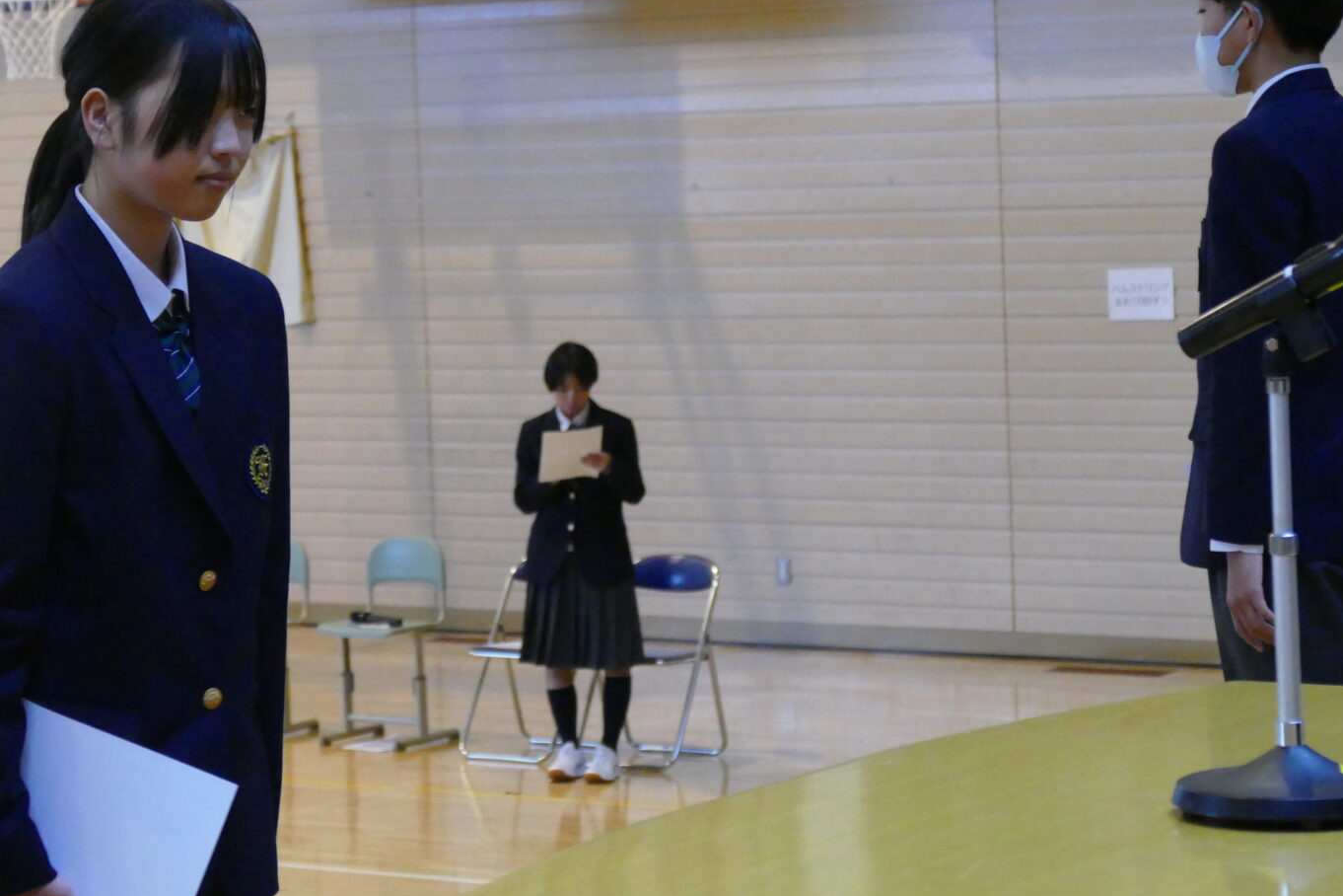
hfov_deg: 17.8
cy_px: 410
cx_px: 588
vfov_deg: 11.9
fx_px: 4290
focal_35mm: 115
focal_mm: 31.83
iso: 3200
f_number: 3.8
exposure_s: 1/125
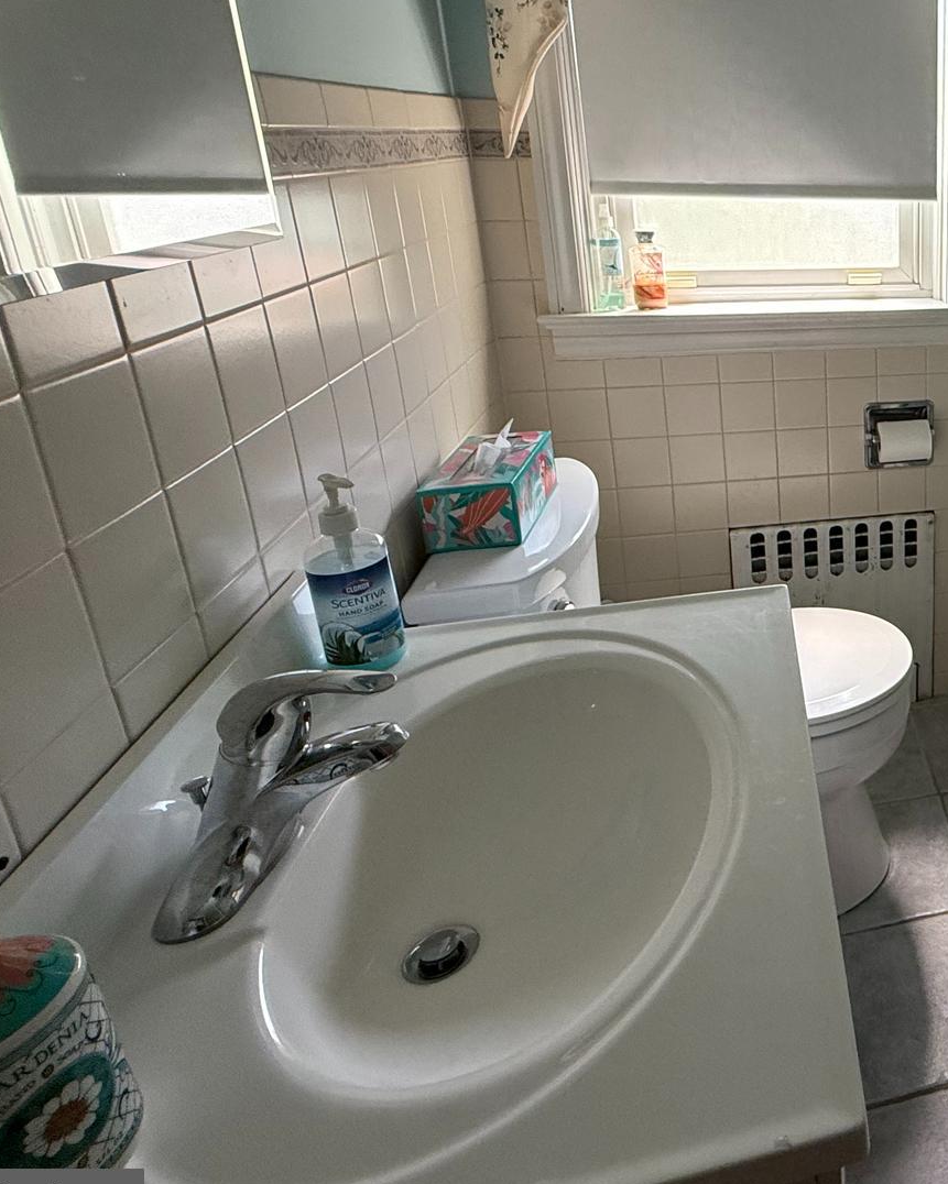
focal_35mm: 26
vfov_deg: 64.6
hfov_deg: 44.5
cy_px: 414
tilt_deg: -16.5
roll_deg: -2.1
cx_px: 996
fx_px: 912
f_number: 2.2
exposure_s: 1/99
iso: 250
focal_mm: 2.22
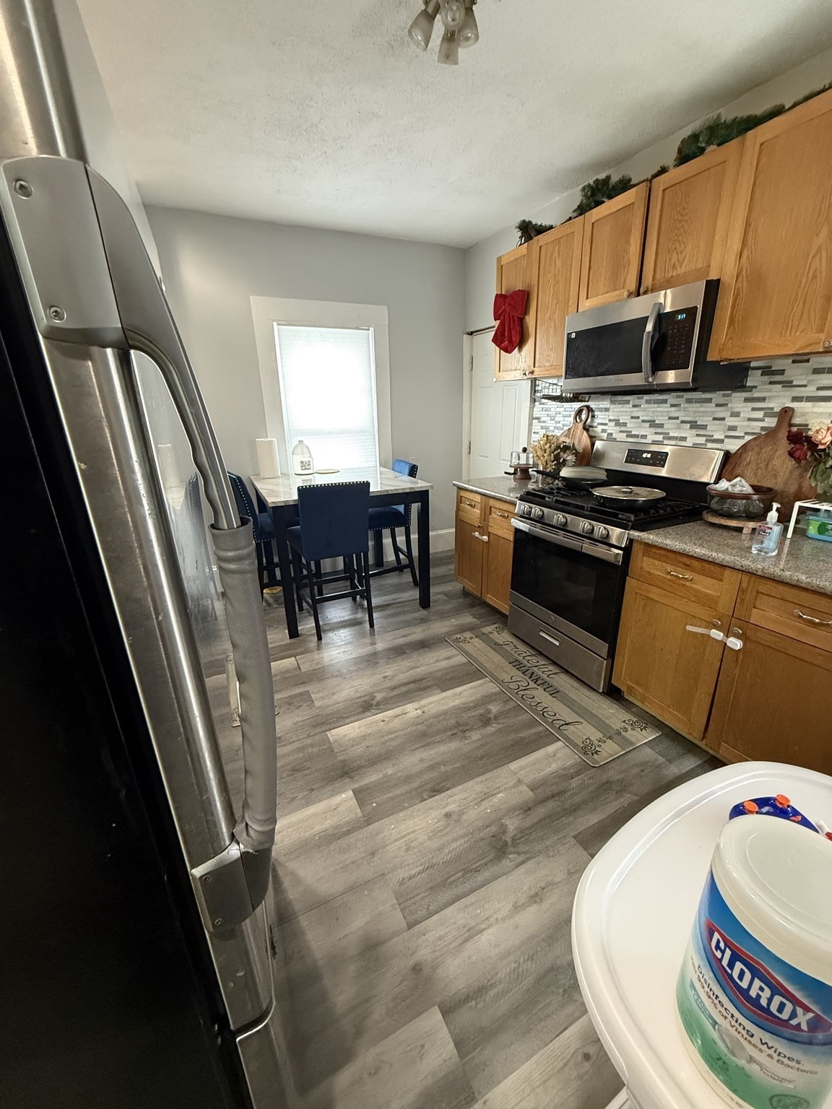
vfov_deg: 102.1
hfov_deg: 85.7
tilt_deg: -18.8
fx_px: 449
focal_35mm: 14
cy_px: 554
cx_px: 416
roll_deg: +1.1
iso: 640
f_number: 2.2
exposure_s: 1/60
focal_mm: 2.22
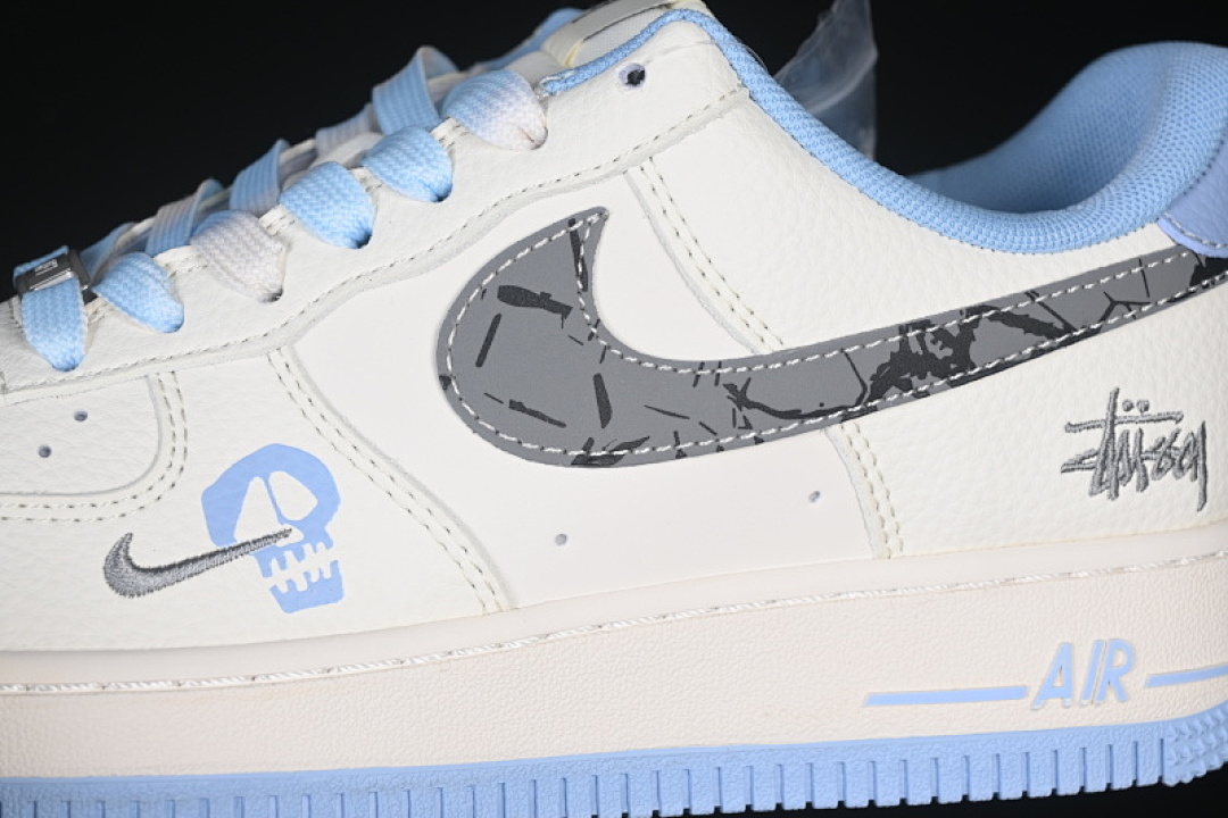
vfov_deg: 18.2
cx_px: 614
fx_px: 2558
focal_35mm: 75
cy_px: 409
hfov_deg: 27.0
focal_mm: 50
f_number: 7.1
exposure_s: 1/100
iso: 160
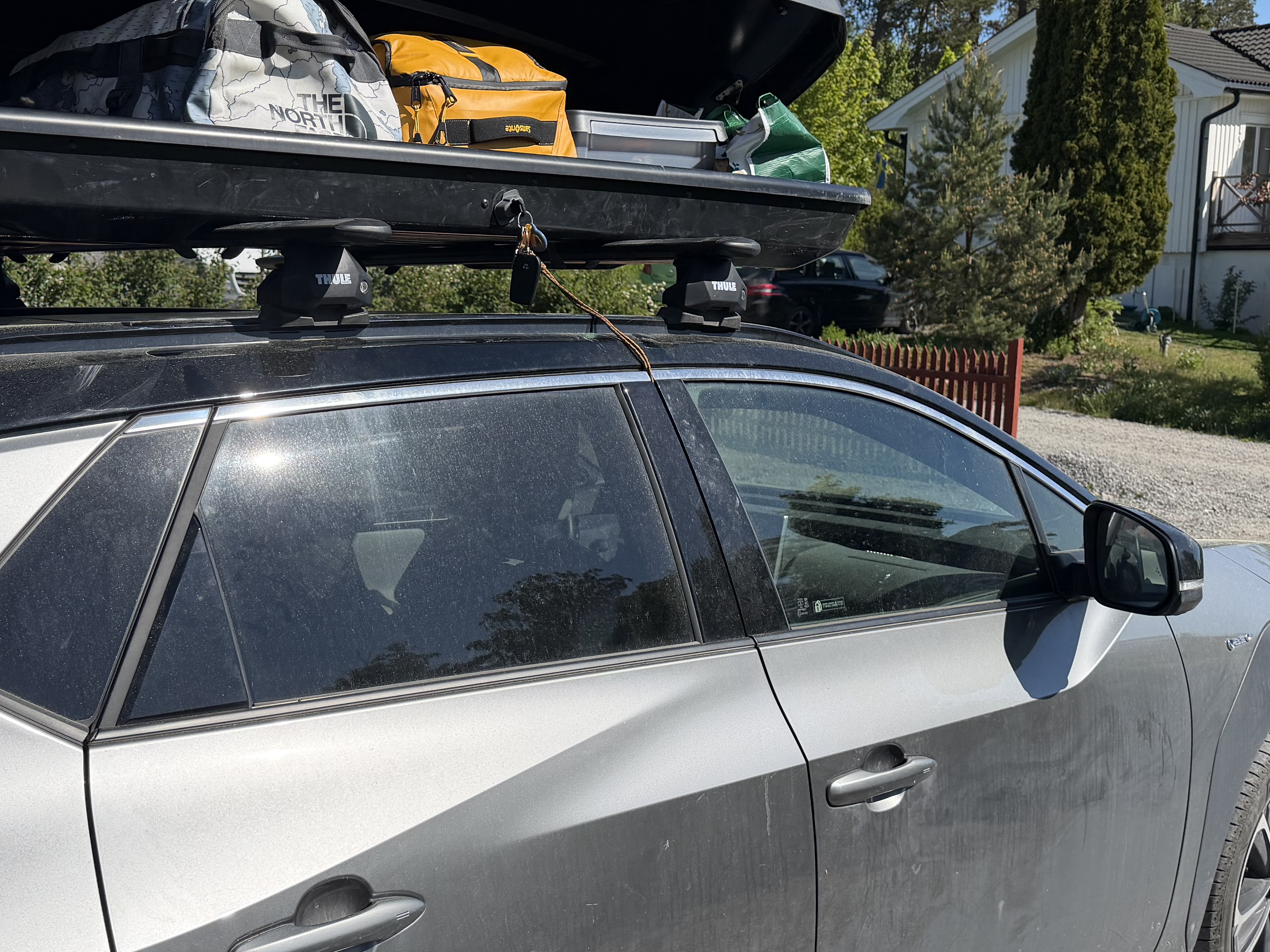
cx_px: 448
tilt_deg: -10.3
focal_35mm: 40
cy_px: 538
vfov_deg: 35.9
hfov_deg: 46.2
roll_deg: -0.1
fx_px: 1467
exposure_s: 1/8130
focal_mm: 6.76
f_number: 1.78
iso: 100
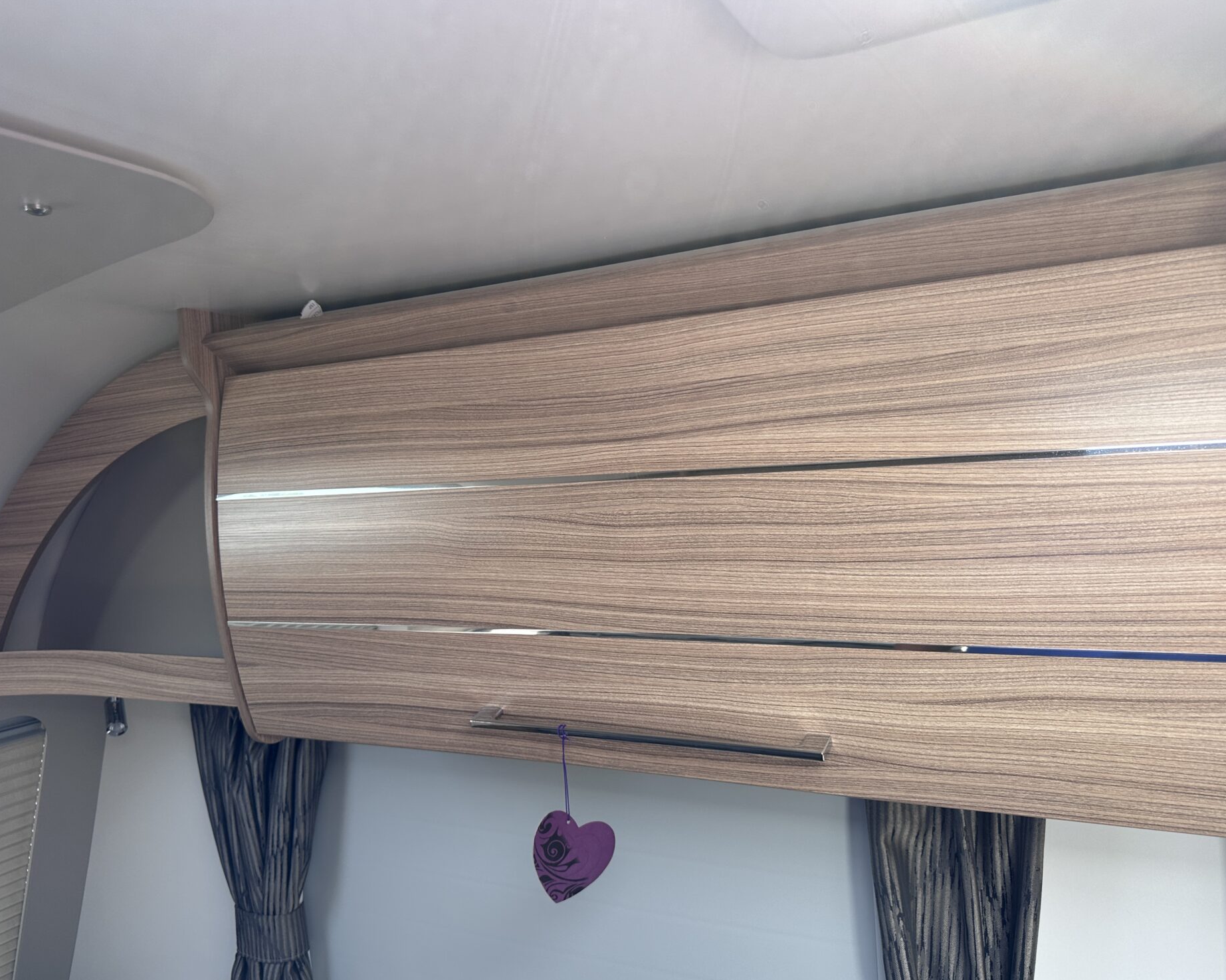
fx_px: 943
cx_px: 591
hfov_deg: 66.0
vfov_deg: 54.9
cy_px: 505
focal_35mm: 26
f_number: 1.78
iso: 64
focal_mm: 6.86
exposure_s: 1/173
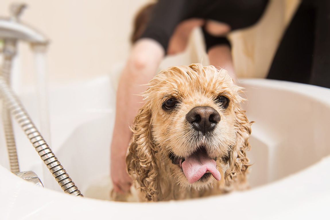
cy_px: 110
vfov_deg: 35.1
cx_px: 165
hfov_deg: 50.7
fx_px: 348
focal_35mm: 38
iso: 125
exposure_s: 1/160
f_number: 5
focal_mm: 38
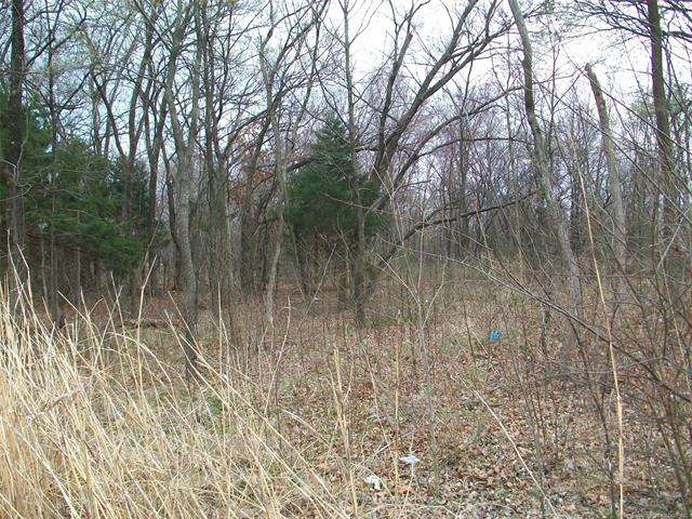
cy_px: 260
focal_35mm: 34
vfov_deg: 41.8
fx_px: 680
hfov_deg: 54.0
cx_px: 346
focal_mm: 5.7
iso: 80
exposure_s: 1/400
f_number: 2.8
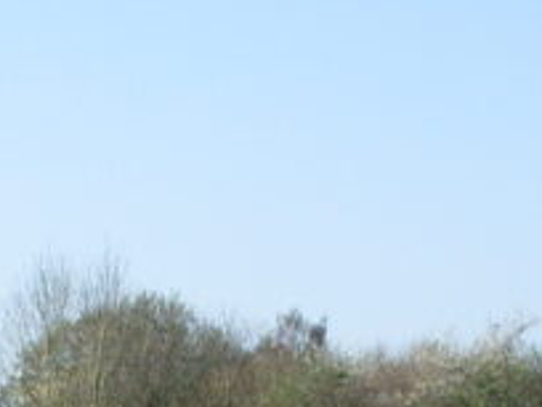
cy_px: 947
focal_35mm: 191
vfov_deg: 7.3
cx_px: 252
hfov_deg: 10.4
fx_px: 2991
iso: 80
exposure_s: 1/180
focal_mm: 6.3
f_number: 8.4
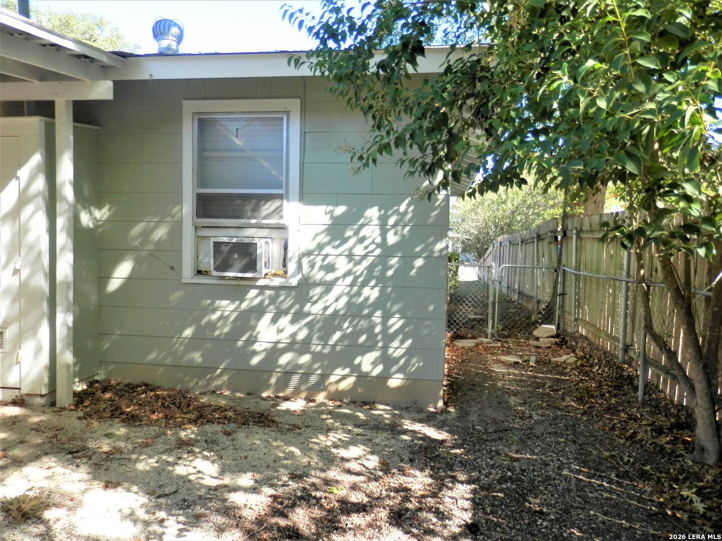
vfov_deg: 54.9
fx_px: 521
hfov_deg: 69.4
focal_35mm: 25
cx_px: 361
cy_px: 270
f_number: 3
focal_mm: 4.5
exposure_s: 1/160
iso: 80
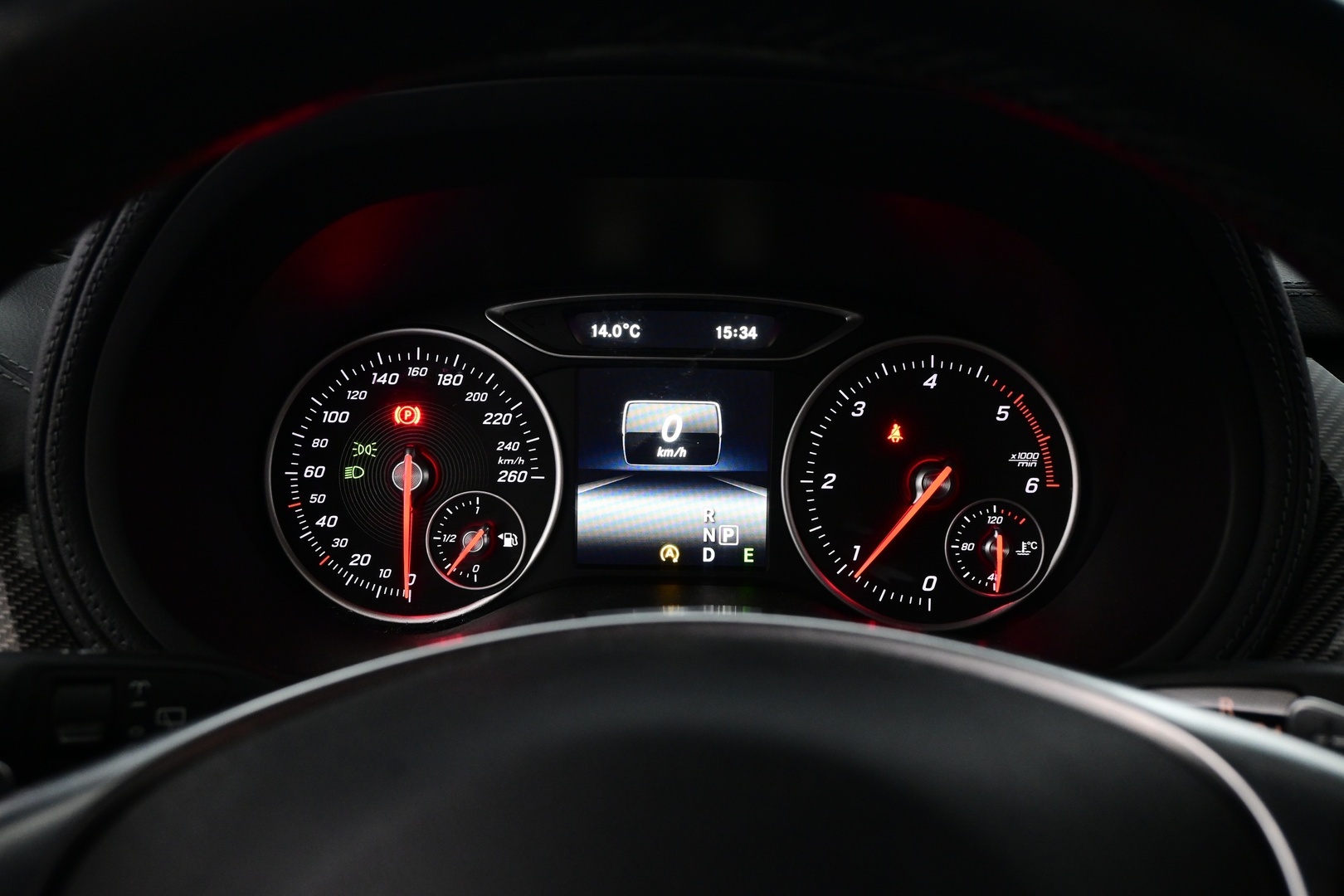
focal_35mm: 30
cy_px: 448
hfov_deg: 61.9
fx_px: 1120
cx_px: 672
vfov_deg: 43.6
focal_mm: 20
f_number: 5
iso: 2000
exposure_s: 1/30
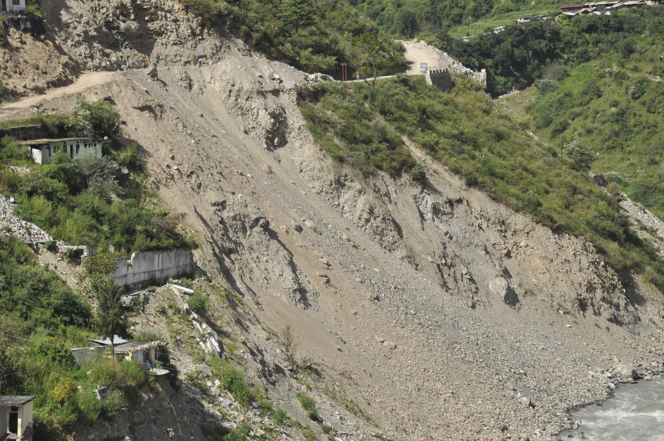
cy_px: 193
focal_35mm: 142
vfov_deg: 9.6
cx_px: 291
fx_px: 2616
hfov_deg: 14.5
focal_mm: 66
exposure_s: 1/4000
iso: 640
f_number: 7.1
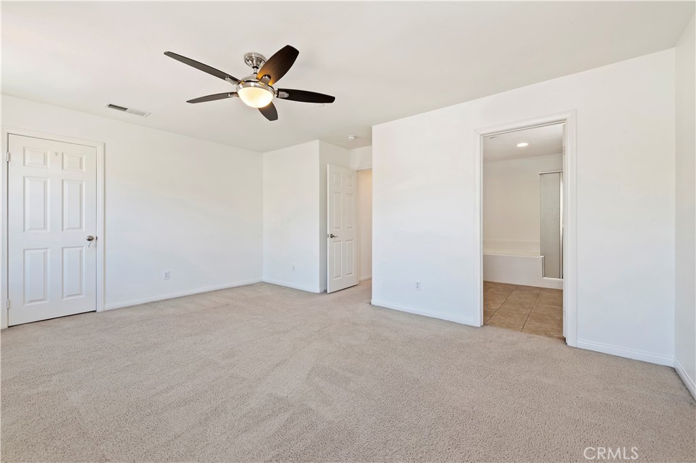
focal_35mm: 14
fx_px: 270
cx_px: 348
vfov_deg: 81.1
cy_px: 232
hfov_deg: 104.3
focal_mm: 14
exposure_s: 1/8
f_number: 10
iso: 500
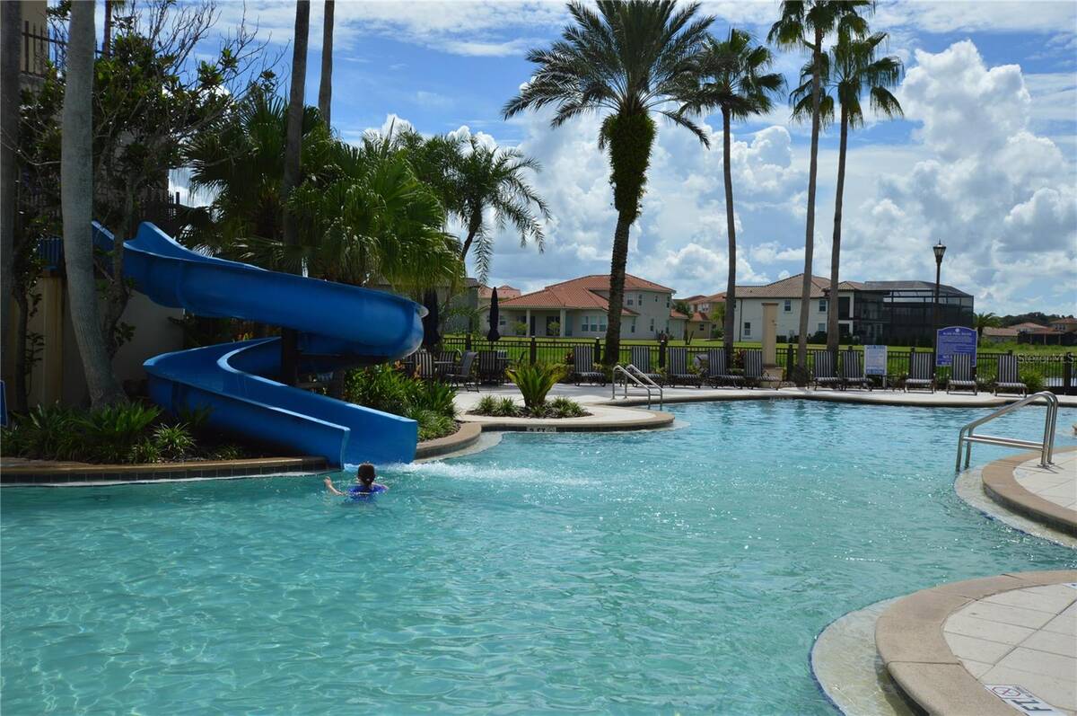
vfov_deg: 36.8
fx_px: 1076
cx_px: 538
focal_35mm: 36
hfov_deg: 53.2
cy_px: 358
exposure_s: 1/400
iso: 100
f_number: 9
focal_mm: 24
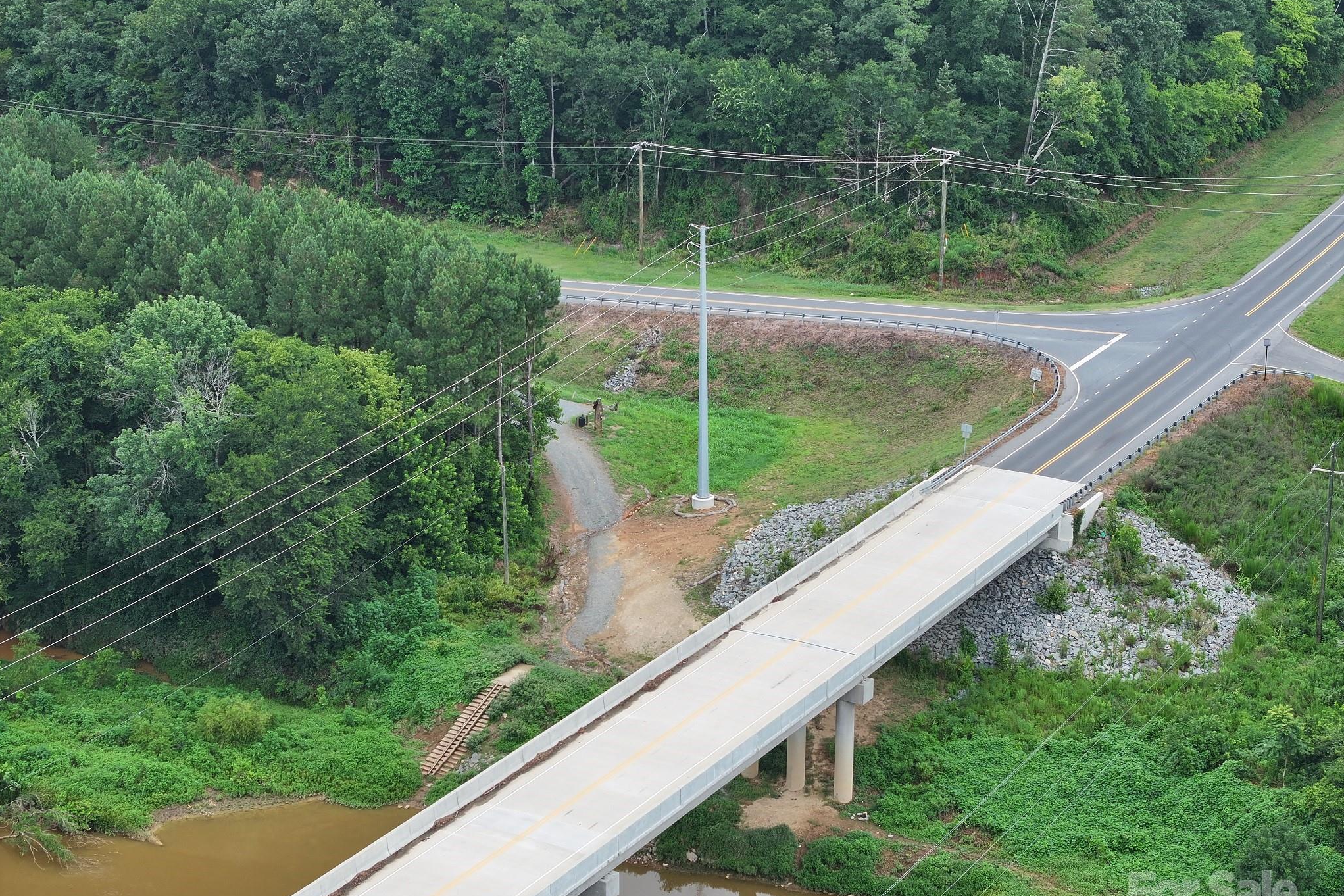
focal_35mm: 73
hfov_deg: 27.7
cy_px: 489
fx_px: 2725
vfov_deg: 18.7
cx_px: 672
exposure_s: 1/640
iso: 130
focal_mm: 19.35
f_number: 2.8
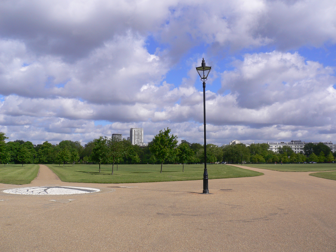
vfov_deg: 40.7
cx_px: 168
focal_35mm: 35
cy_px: 126
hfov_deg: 52.6
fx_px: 340
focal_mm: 5.8
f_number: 5.6
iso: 80
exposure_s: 1/500
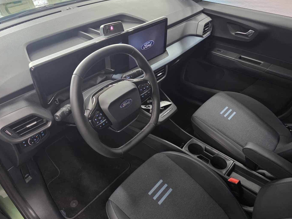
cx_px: 142
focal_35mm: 27
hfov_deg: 65.3
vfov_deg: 51.3
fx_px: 228
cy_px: 110
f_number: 1.7
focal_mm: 6.3
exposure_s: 1/54
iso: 640
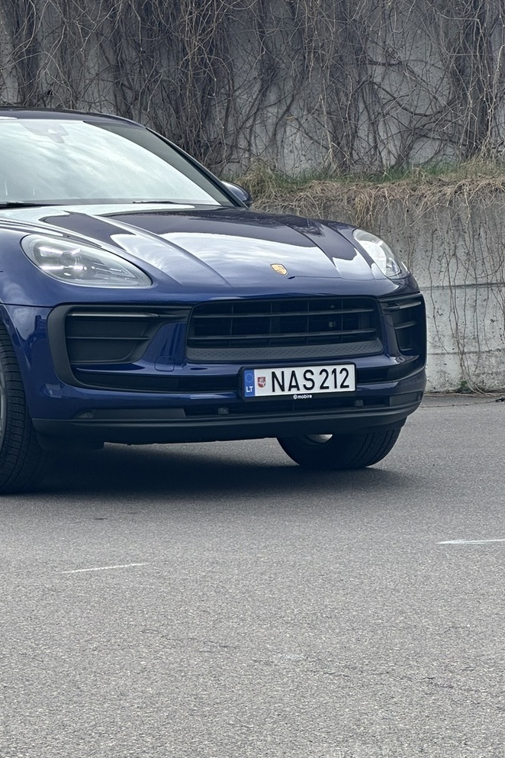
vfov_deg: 15.8
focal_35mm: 129
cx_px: 66
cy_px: 183
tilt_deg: +1.8
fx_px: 2714
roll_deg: +2.3
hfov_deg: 10.6
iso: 32
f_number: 2.8
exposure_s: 1/161
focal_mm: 9
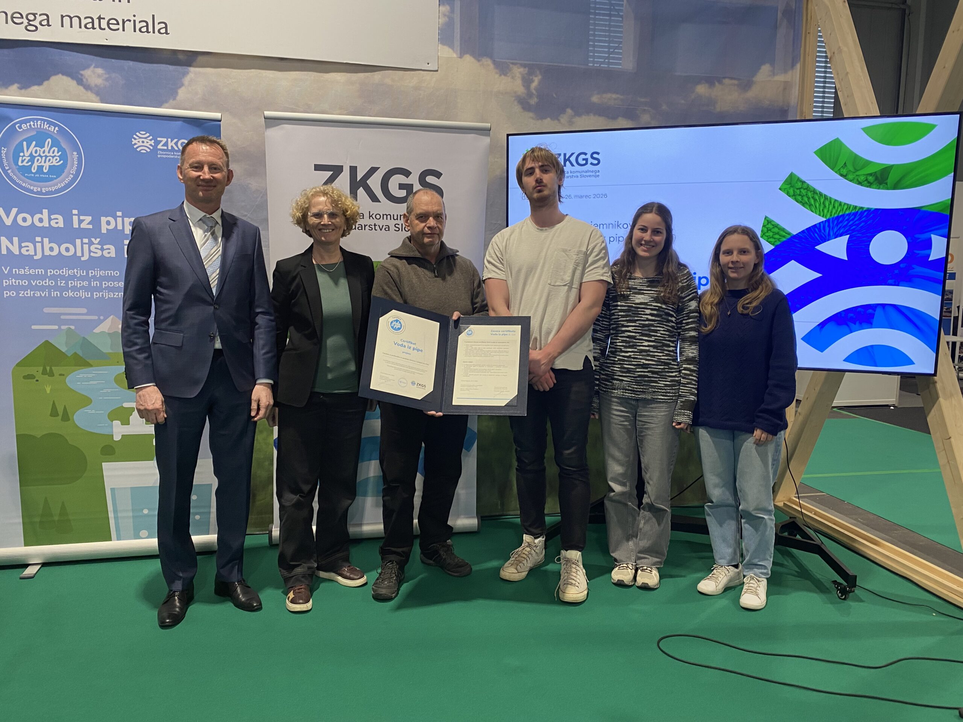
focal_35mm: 26
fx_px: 723
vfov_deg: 53.1
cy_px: 361
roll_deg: -0.5
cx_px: 482
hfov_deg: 67.3
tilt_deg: -7.8
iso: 100
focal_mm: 4.25
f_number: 1.8
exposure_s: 1/50
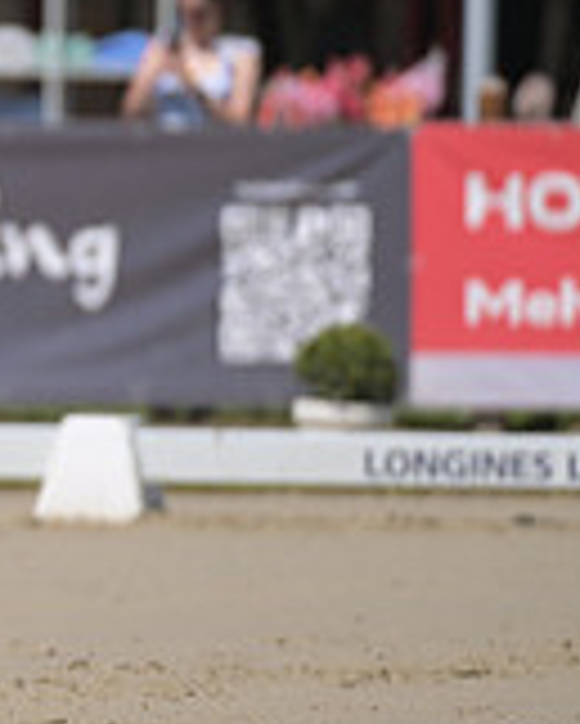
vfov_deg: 1.4
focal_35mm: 1354
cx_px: -643
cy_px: -2
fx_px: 29026
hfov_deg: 1.1
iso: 160
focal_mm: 400
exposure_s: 1/1250
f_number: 5
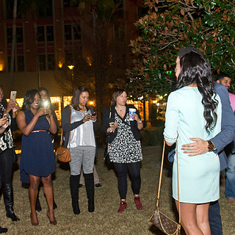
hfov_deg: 41.8
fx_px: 307
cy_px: 115
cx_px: 104
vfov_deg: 41.9
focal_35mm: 40
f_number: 4
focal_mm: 26
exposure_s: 1/80
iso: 3200
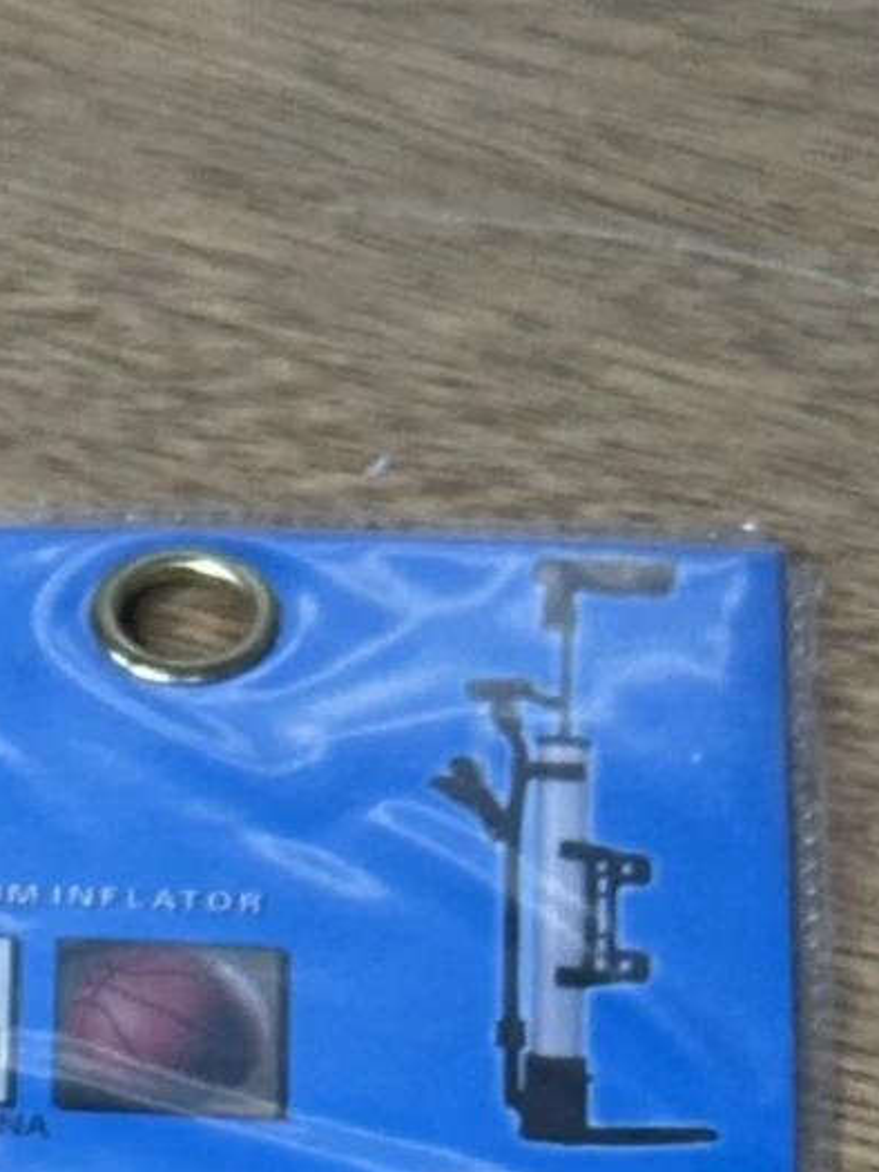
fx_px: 7919
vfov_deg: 7.9
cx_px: -132
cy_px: 2625
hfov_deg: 6.3
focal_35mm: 234
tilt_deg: -58.7
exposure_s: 1/33
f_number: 1.78
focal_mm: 6.86
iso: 200
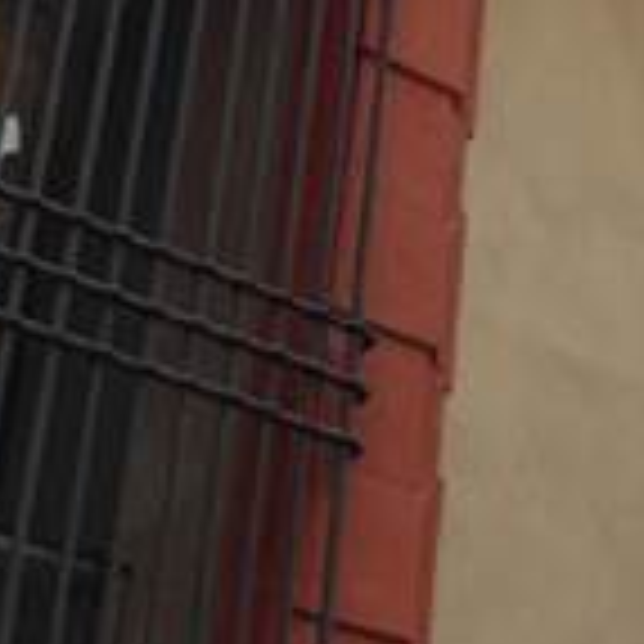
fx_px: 2757
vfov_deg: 12.1
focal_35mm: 131
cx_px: 797
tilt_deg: +38.9
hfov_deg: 12.9
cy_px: -545
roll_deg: -1.7
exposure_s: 1/317
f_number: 2.4
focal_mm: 4.12
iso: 50
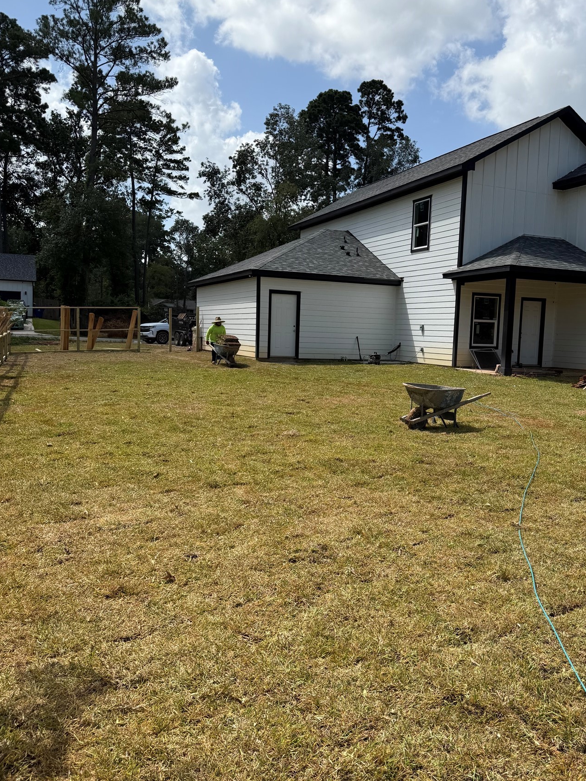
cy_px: 385
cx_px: 334
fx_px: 655
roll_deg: -1.7
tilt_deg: -3.2
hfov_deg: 48.1
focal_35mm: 29
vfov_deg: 61.7
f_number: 1.78
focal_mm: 6.76
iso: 80
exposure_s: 1/4975
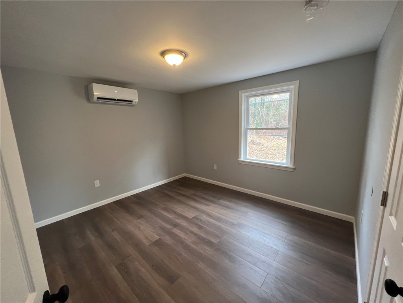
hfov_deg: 106.2
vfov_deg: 89.9
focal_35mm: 13
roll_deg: +1.5
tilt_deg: -8.6
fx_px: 151
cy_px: 152
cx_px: 202
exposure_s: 1/60
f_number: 1.8
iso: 125
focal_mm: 1.57
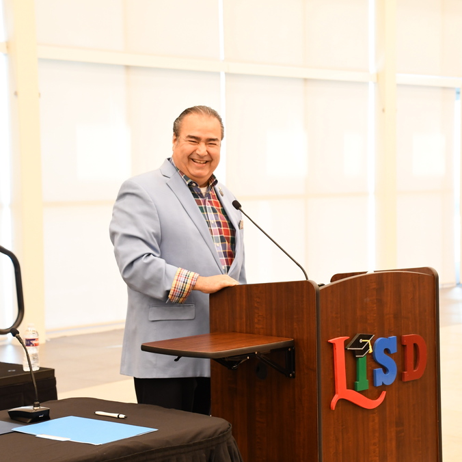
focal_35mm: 85
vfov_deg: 20.4
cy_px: 231
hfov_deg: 20.3
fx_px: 1283
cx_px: 323
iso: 1600
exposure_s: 1/80
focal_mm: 44
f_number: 5.6
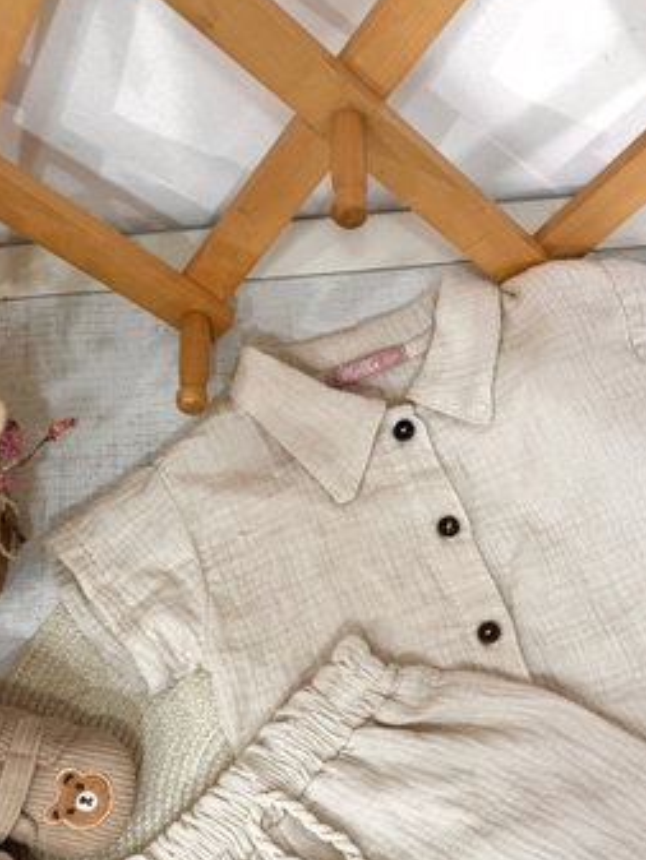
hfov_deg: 37.7
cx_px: 340
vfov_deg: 47.7
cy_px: 609
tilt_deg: -74.4
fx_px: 945
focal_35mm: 38
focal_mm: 6.76
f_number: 1.78
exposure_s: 1/50
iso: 125
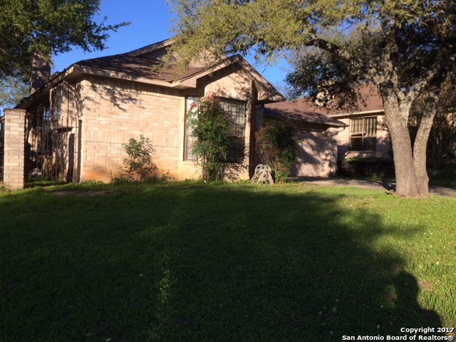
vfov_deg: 48.2
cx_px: 228
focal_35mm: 29
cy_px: 171
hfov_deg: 61.7
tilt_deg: -0.9
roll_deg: -2.2
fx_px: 382
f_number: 2.2
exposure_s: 1/1244
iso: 32
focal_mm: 4.15
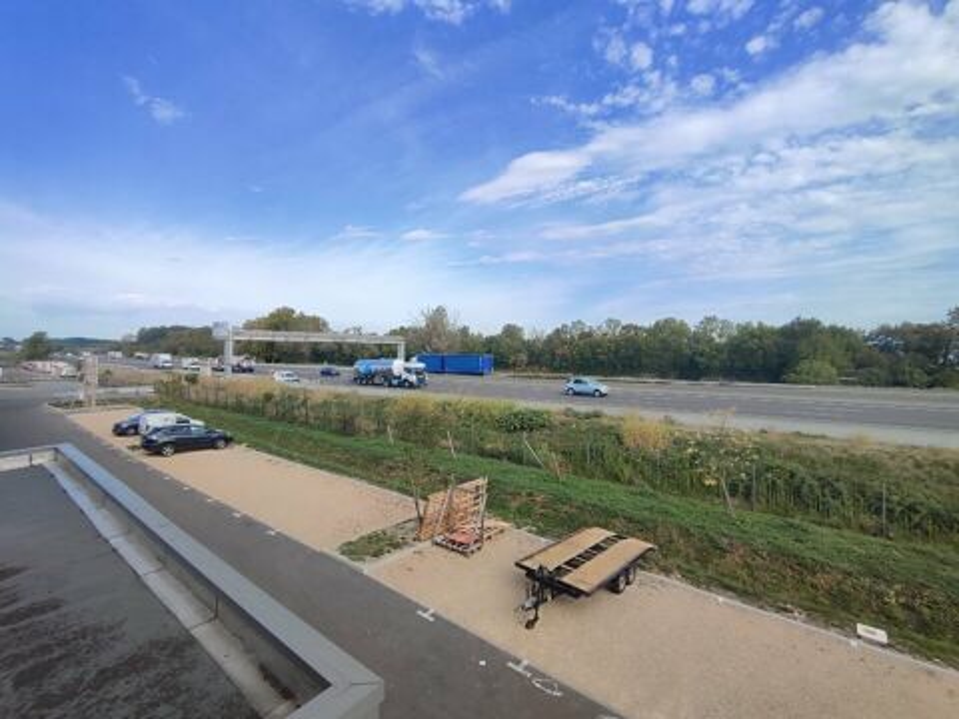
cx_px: 480
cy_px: 360
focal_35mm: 13
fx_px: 360
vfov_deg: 89.9
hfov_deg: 106.2
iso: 50
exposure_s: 1/874
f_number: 2.2
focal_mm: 1.66
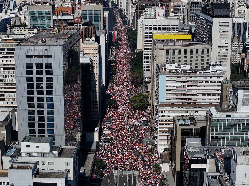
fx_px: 504
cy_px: 93
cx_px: 124
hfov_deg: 27.8
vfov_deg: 21.0
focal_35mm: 70
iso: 100
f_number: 2.8
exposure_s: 1/4000
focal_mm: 19.35
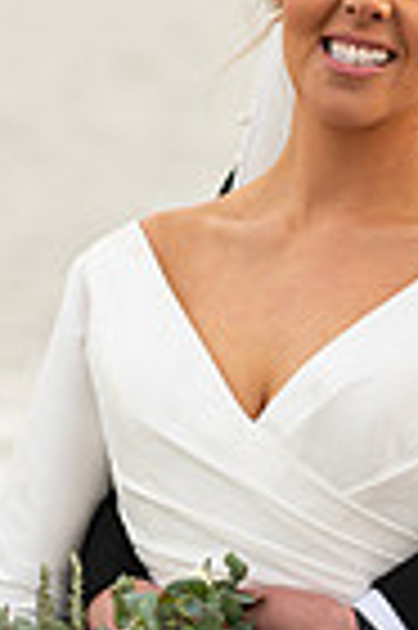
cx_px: 400
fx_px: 6756
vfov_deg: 5.3
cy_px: 387
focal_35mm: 387
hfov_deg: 3.5
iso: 80
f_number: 3.5
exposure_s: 1/200
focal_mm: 120
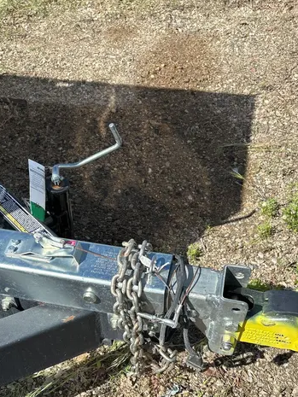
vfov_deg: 44.8
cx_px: 131
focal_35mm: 41
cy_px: 275
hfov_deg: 35.1
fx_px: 470
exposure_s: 1/2639
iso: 50
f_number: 1.6
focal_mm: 5.96
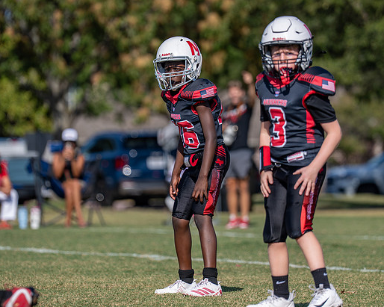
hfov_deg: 4.9
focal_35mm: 391
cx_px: 187
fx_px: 4443
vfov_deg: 4.0
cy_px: 140
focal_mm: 180
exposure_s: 1/2500
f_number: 2.8
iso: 100
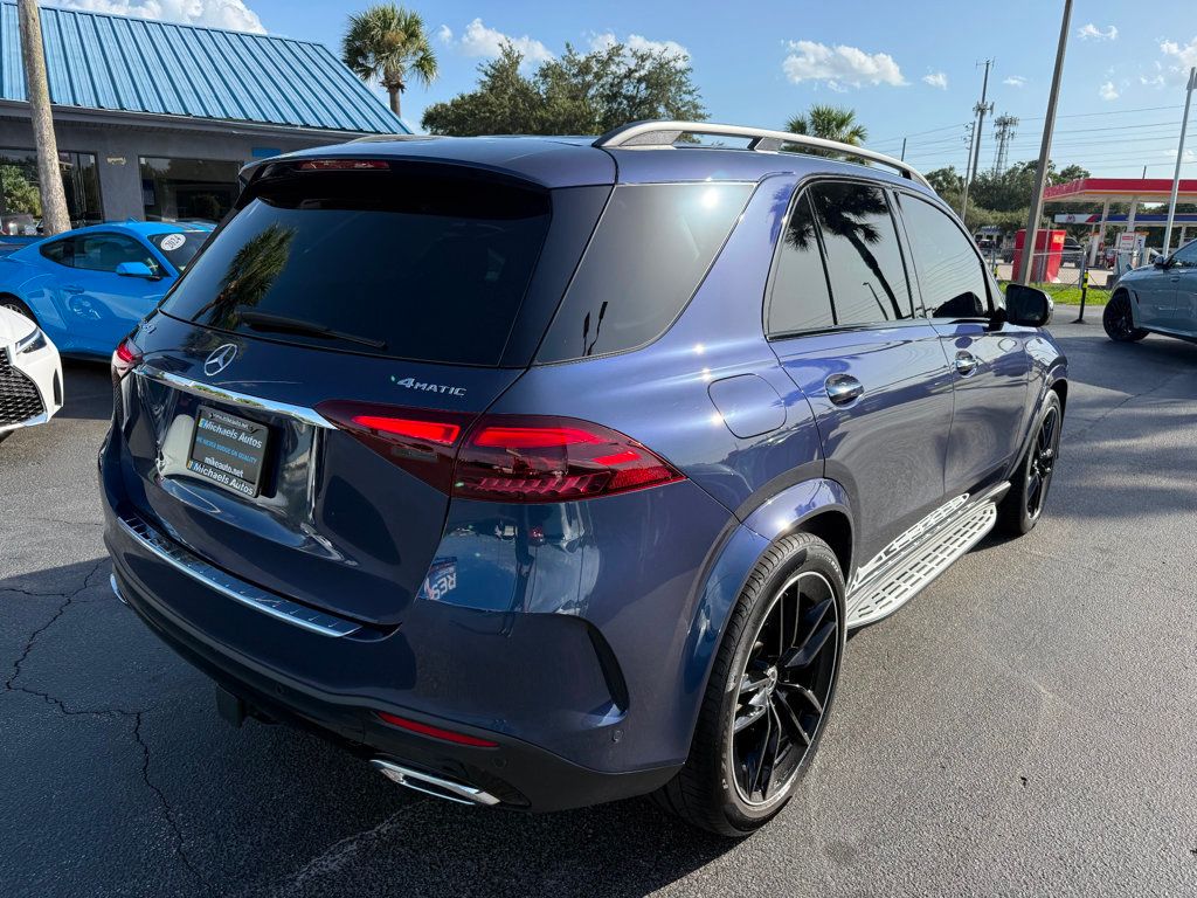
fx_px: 830
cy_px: 449
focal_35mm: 24
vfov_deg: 56.8
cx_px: 598
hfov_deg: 71.6
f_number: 1.78
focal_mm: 6.76
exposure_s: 1/3021
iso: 100
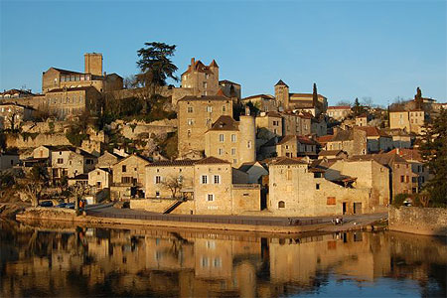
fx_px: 559
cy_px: 149
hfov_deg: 43.6
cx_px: 224
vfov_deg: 29.9
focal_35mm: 45
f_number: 8
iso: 200
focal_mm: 30
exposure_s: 1/250
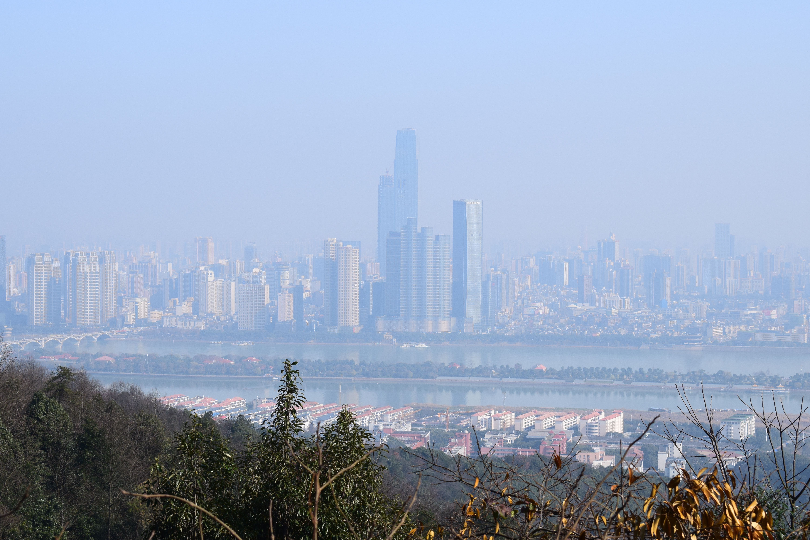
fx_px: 1856
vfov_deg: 16.6
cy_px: 270
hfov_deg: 24.6
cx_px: 405
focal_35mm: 82
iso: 320
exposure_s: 1/500
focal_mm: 55
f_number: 11
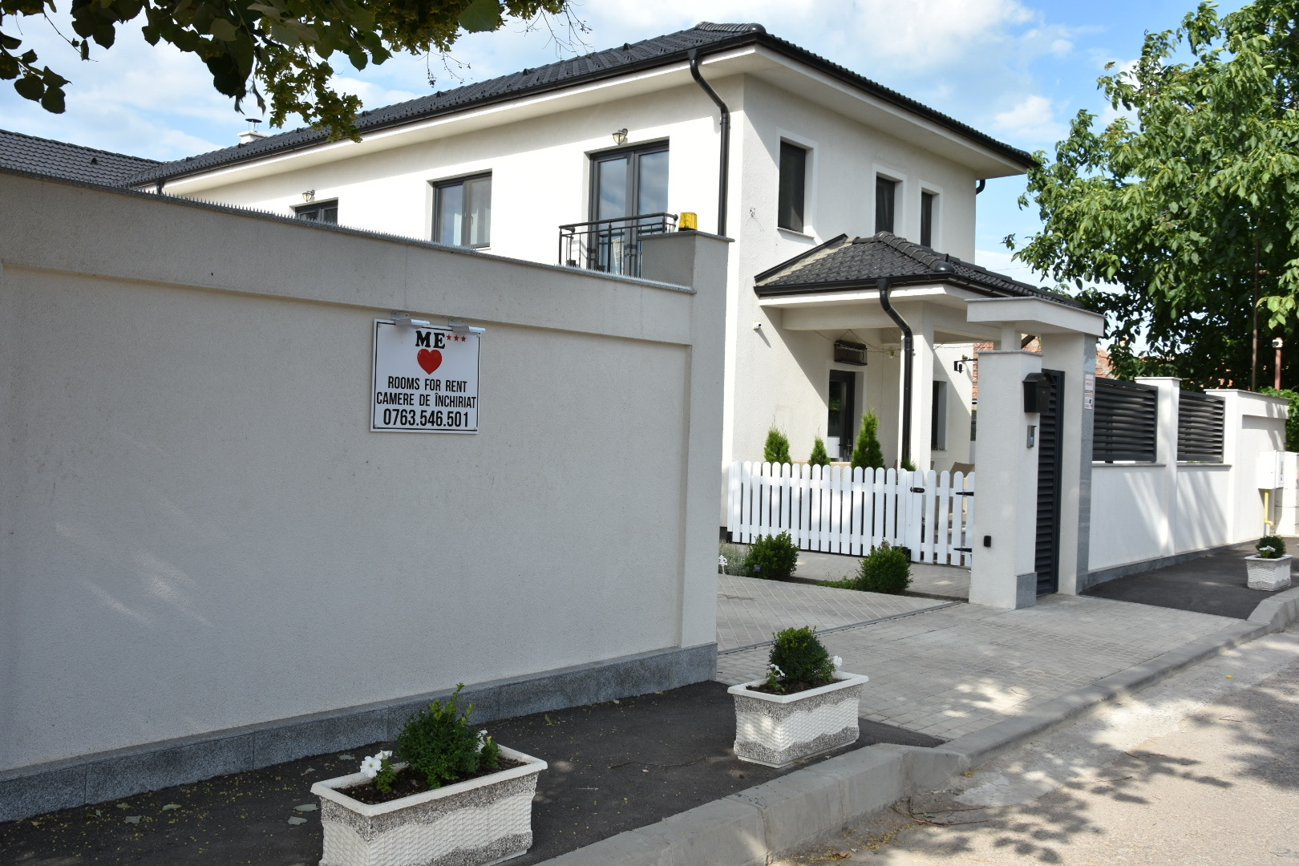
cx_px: 650
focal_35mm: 33
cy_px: 433
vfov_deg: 40.0
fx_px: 1191
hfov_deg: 57.2
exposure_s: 1/125
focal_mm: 22
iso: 125
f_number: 11
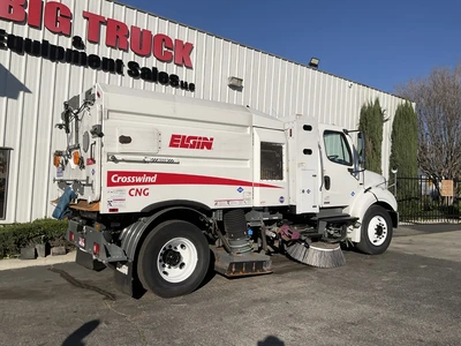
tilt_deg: +2.4
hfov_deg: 61.7
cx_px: 230
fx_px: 386
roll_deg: -3.3
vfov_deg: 48.2
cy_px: 173
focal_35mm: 29
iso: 20
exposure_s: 1/4785
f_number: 1.8
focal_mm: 3
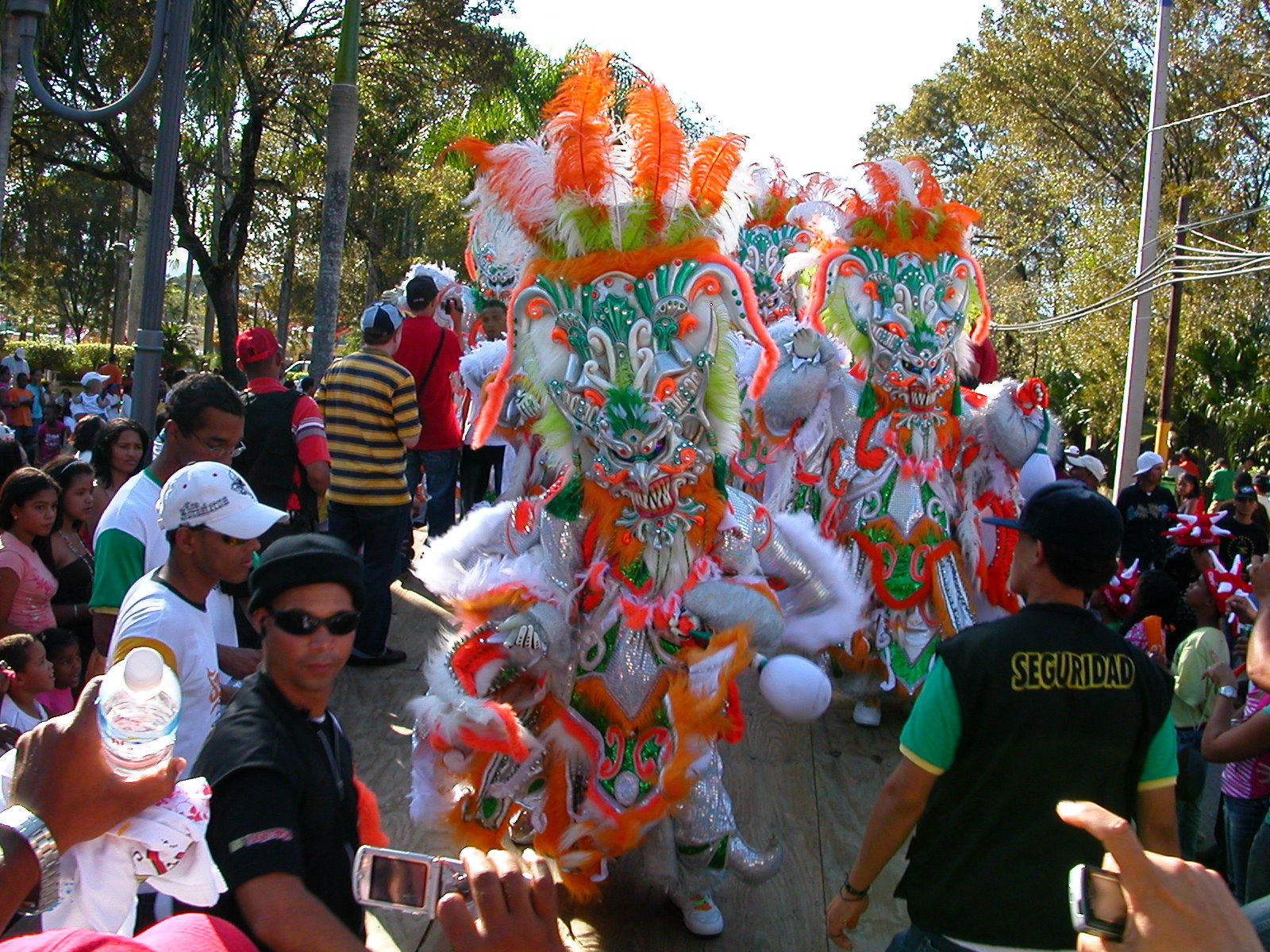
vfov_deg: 38.7
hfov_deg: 50.1
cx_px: 635
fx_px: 1357
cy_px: 476
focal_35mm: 37
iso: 100
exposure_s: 1/176
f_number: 4.5
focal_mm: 5.6
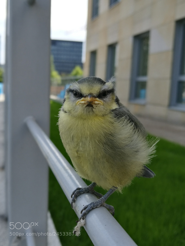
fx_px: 192
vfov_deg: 65.3
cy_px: 123
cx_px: 92
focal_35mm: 27
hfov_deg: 51.4
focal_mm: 4.5
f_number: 2.2
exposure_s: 1/376
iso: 50
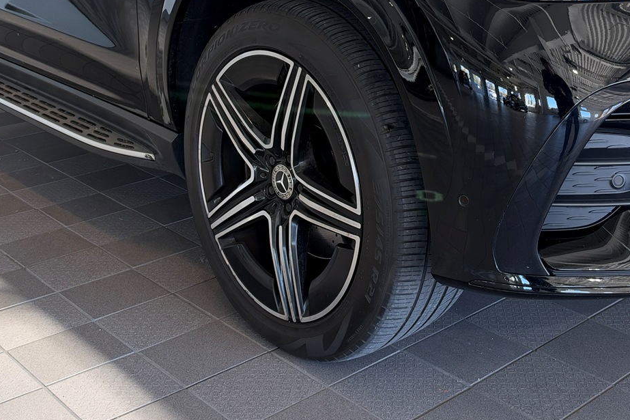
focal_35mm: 51
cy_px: 10
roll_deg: +1.3
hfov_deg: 38.4
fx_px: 892
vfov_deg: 25.3
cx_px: 429
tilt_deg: -9.1
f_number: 1.8
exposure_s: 1/120
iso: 200
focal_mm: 6.93
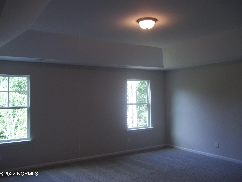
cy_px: 91
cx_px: 121
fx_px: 224
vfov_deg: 44.2
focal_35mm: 32
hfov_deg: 56.8
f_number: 2.9
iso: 64
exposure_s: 1/40
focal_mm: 5.7
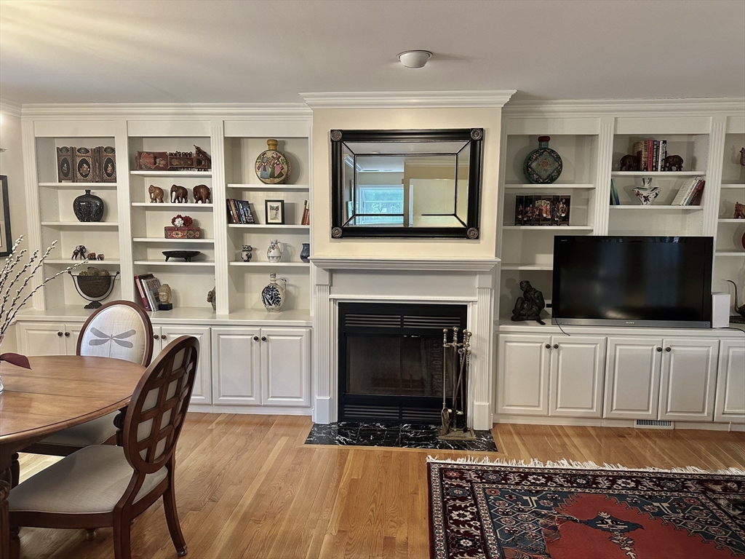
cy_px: 280
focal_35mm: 24
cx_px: 372
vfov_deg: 56.8
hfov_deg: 71.6
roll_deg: -1.2
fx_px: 517
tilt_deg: -5.4
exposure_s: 1/60
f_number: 1.78
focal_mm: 6.86
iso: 200
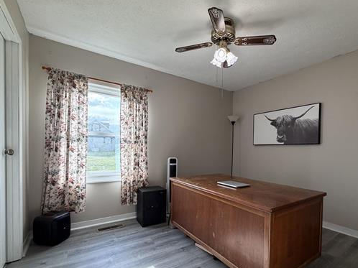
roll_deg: -0.6
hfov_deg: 87.1
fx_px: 186
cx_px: 207
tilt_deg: -2.1
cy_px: 154
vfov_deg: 71.1
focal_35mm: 18
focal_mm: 2.22
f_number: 2.2
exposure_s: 1/120
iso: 160
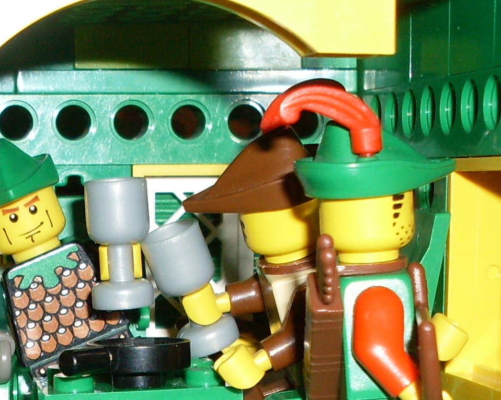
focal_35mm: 119
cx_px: 77
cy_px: 540
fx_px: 1764
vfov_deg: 12.5
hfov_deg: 16.0
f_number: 2.8
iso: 100
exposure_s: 1/45
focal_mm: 6.3
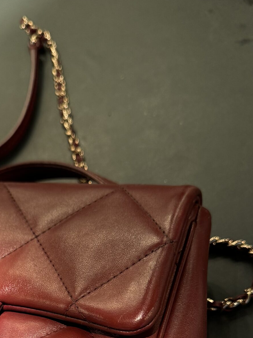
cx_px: 75
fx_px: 507
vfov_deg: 33.8
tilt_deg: -58.4
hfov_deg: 27.8
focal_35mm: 52
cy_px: 335
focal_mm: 6.76
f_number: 1.78
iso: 160
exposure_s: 1/50
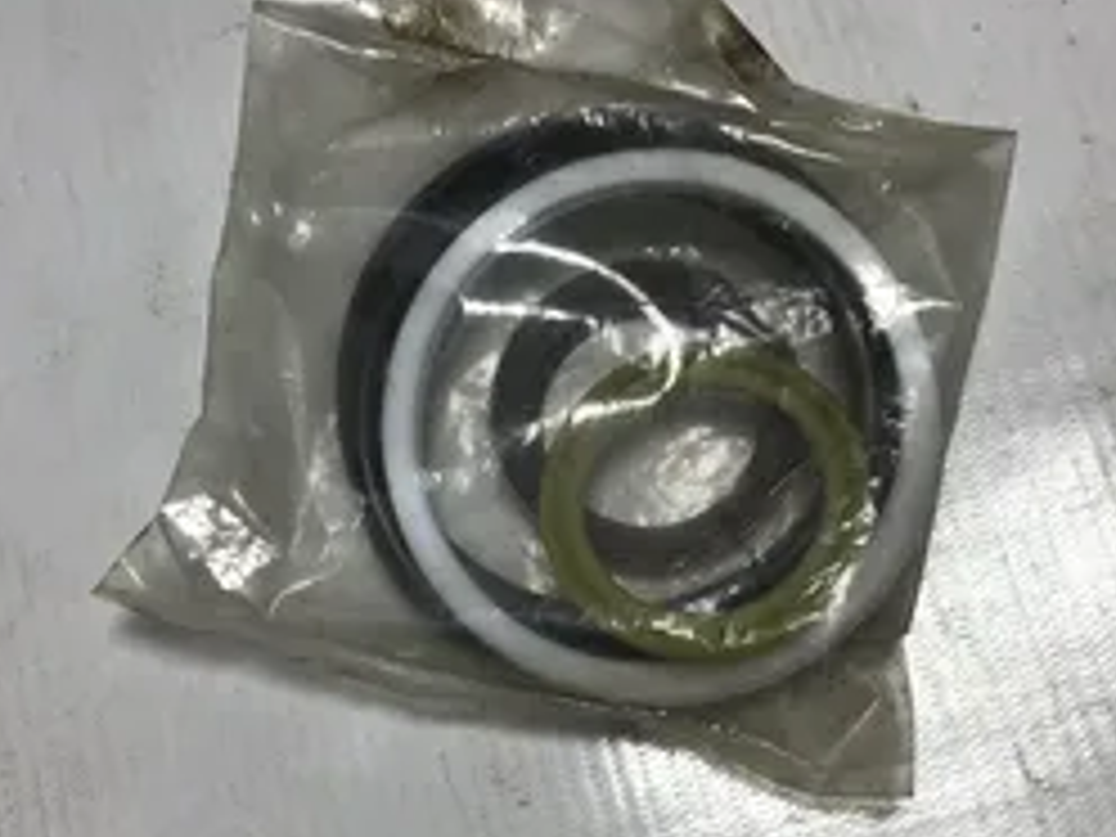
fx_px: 1612
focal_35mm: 50
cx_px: 594
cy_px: 468
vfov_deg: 29.1
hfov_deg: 38.2
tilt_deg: -74.4
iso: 25
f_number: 2.4
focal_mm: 3.3
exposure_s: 1/278
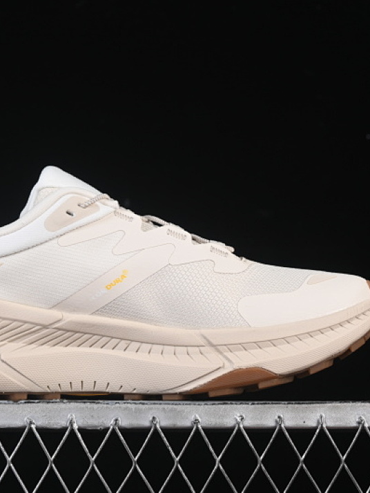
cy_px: 247
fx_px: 1552
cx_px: 113
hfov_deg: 13.6
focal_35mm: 109
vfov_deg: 18.0
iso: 160
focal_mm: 50
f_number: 8
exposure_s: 1/80
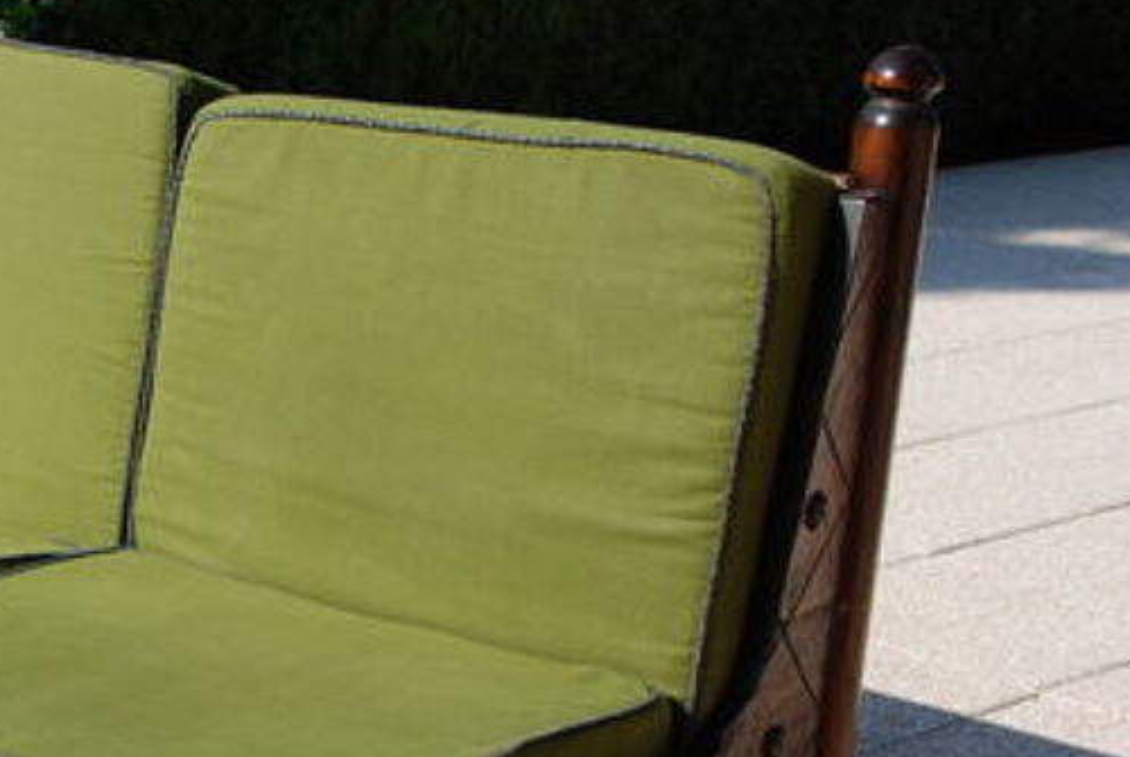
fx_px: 2452
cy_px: 615
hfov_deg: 24.9
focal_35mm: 78
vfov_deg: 17.4
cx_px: 29
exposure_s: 1/250
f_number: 8
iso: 100
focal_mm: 26
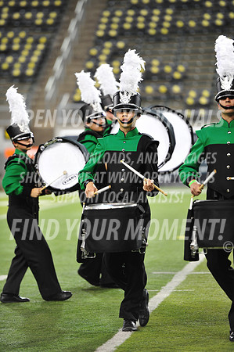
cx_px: 117
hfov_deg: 6.9
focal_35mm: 200
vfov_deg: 10.3
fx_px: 1954
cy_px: 176
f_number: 2.8
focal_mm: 200
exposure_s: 1/400
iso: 2000
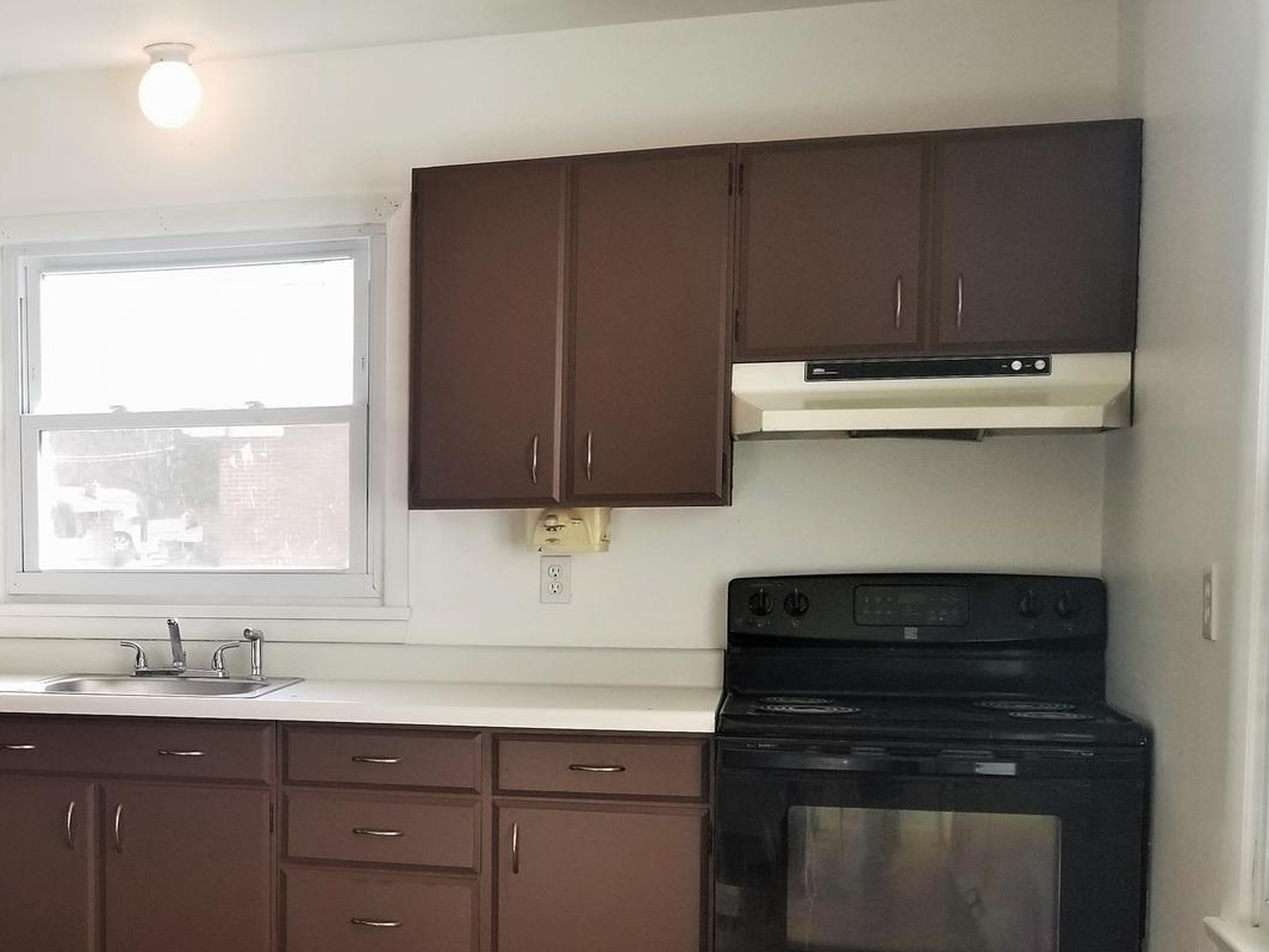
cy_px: 687
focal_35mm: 50
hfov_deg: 36.0
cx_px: 136
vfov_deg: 28.8
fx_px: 1833
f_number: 1.7
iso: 50
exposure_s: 1/207
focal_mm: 4.25
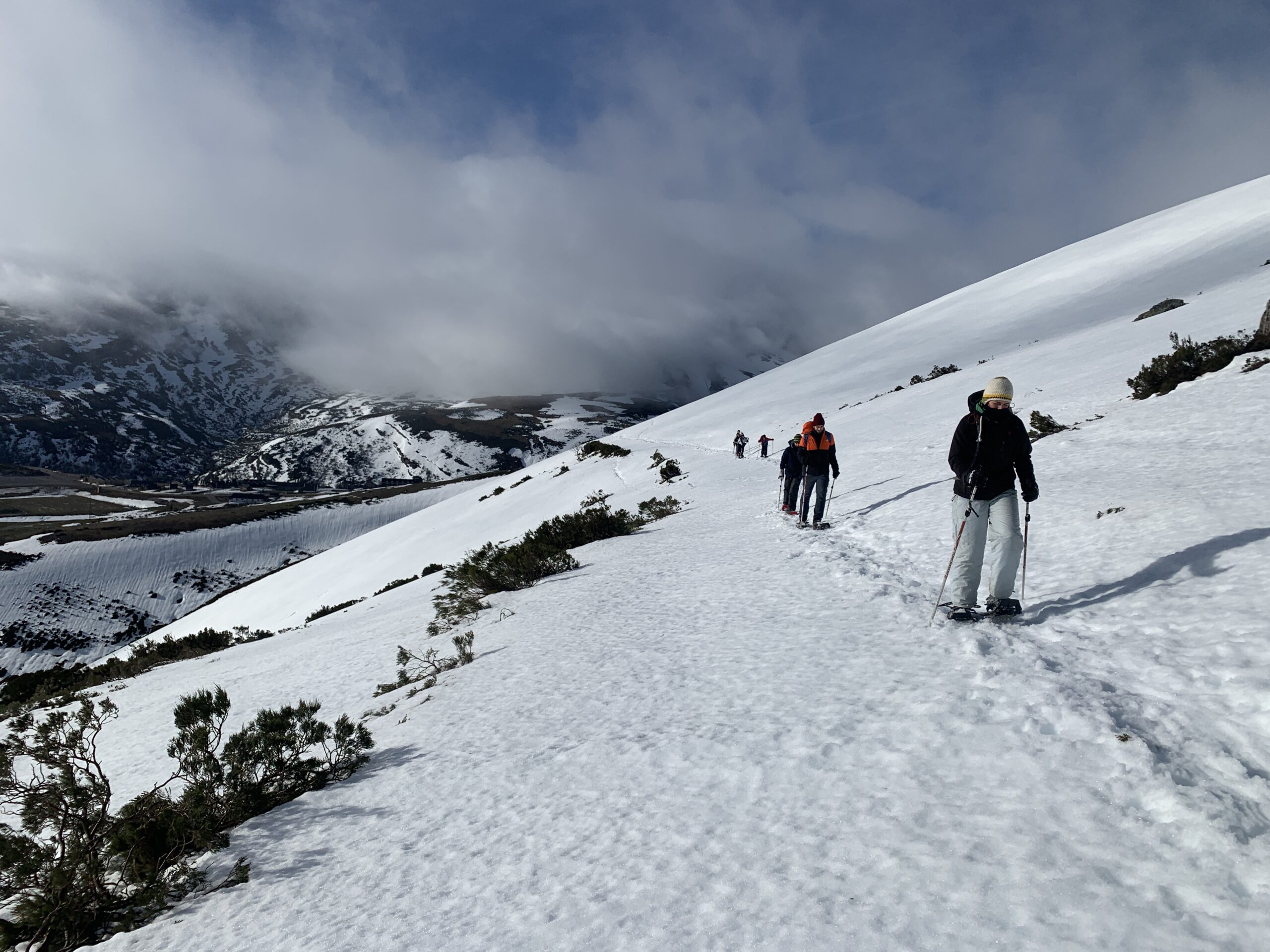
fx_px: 954
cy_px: 476
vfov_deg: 53.1
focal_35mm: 26
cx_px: 635
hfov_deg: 67.3
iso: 25
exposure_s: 1/9524
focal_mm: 4.25
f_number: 1.8
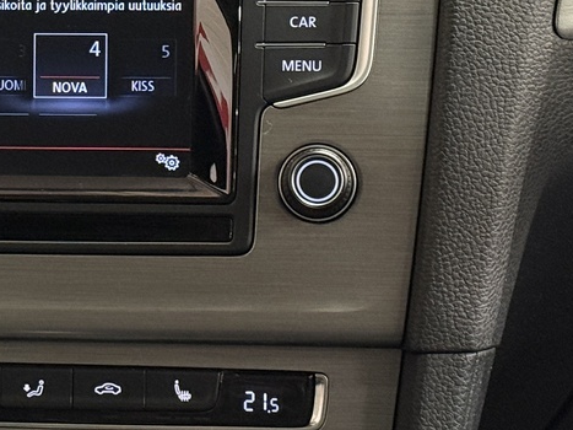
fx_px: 2449
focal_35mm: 148
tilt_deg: -17.4
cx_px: 9
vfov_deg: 10.0
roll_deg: +1.6
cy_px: 91
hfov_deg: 13.2
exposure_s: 1/33
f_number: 1.78
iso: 320
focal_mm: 6.76
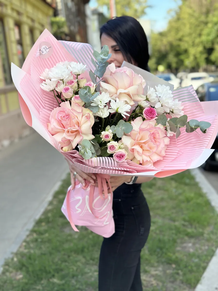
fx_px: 403
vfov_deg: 39.7
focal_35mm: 48
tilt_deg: -11.3
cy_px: 146
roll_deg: +4.5
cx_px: 109
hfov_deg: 30.3
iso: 80
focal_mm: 6.86
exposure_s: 1/1185
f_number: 1.78
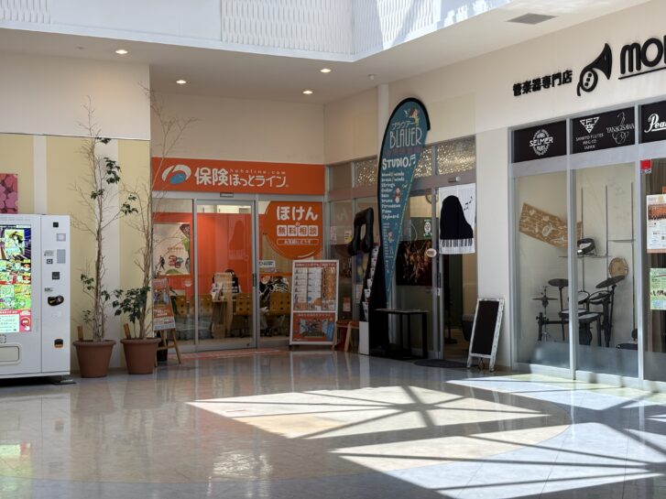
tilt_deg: +1.4
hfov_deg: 36.8
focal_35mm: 52
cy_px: 250
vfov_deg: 28.0
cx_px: 333
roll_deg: +0.4
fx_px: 1000
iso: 25
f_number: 1.6
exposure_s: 1/159
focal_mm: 5.96
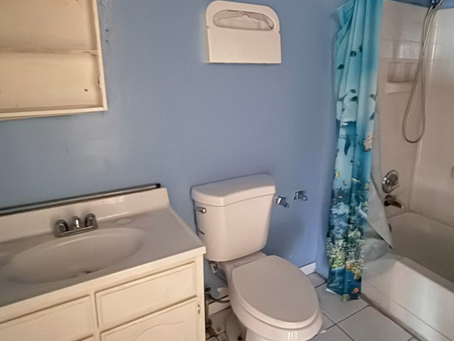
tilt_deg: -13.0
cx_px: 279
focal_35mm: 26
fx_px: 341
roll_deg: -1.9
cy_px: 143
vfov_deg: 52.9
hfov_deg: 66.4
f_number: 2.2
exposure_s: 1/8
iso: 2000
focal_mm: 2.22
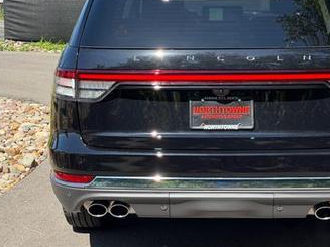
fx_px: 705
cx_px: 197
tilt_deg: -8.9
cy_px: 97
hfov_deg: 26.3
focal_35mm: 74
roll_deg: +2.0
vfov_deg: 19.9
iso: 80
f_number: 1.78
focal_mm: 6.76
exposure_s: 1/1838
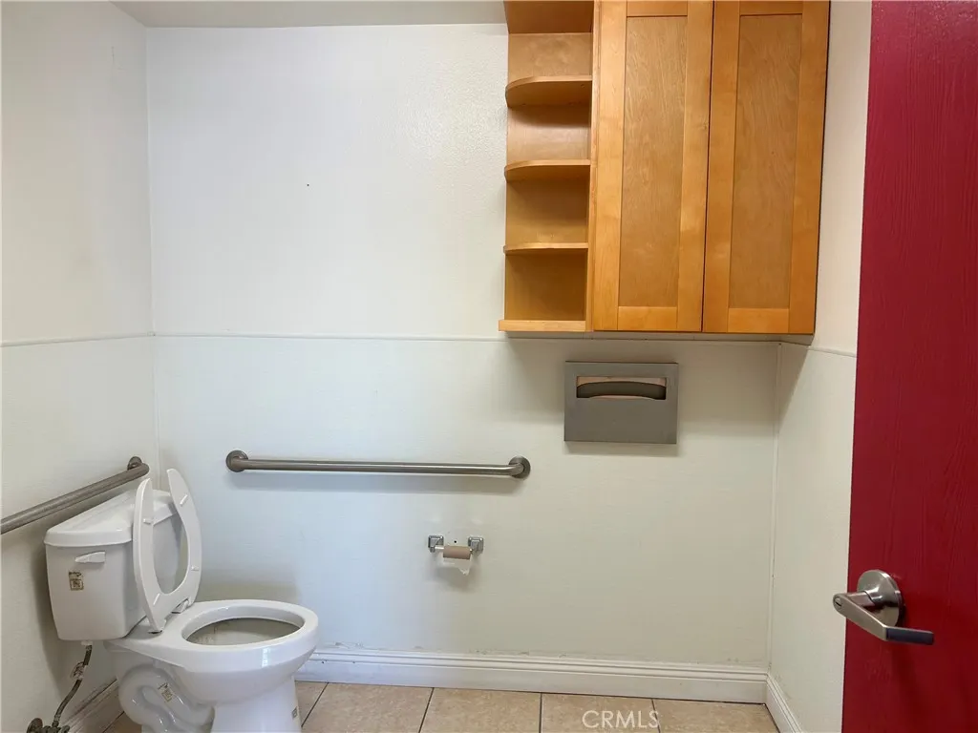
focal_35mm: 26
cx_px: 489
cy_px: 366
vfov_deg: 53.1
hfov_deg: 67.3
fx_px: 735
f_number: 1.5
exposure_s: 1/120
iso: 80
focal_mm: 5.7
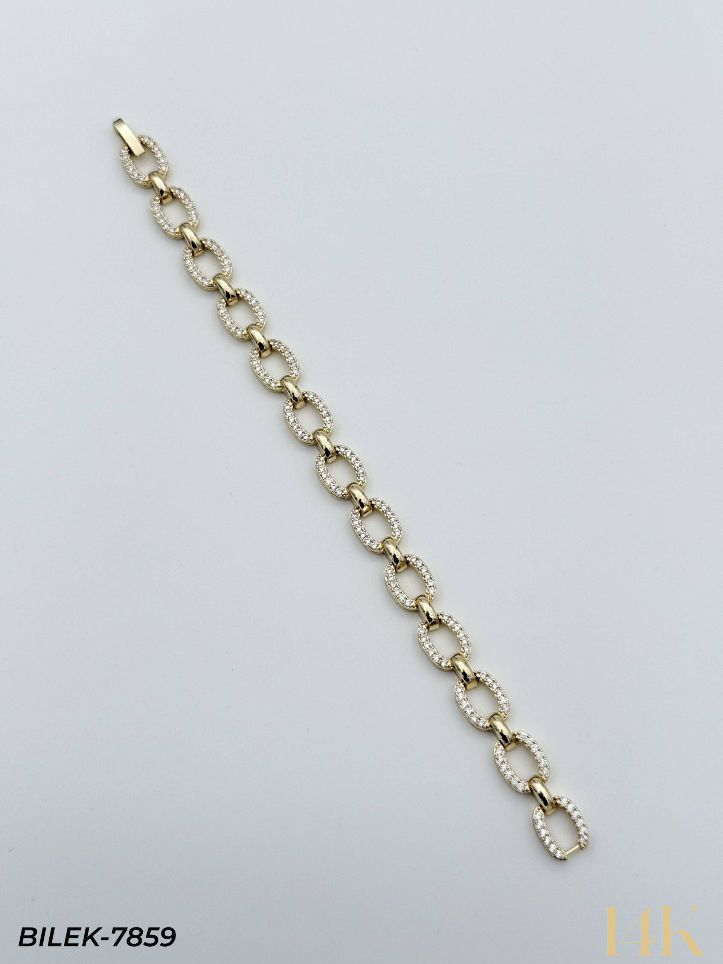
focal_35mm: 48
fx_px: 1337
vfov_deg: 39.7
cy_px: 482
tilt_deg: -75.0
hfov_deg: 30.3
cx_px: 362
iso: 80
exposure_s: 1/1883
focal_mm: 6.76
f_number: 1.78
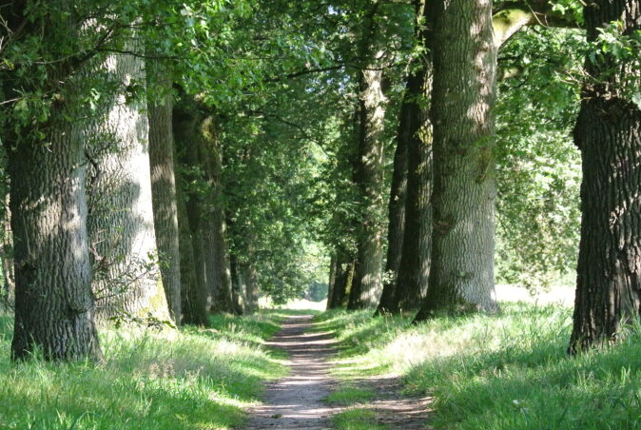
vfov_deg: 11.2
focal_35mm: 123
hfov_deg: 16.6
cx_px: 266
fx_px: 2194
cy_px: 270
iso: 640
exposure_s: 1/500
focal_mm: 30
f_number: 3.8
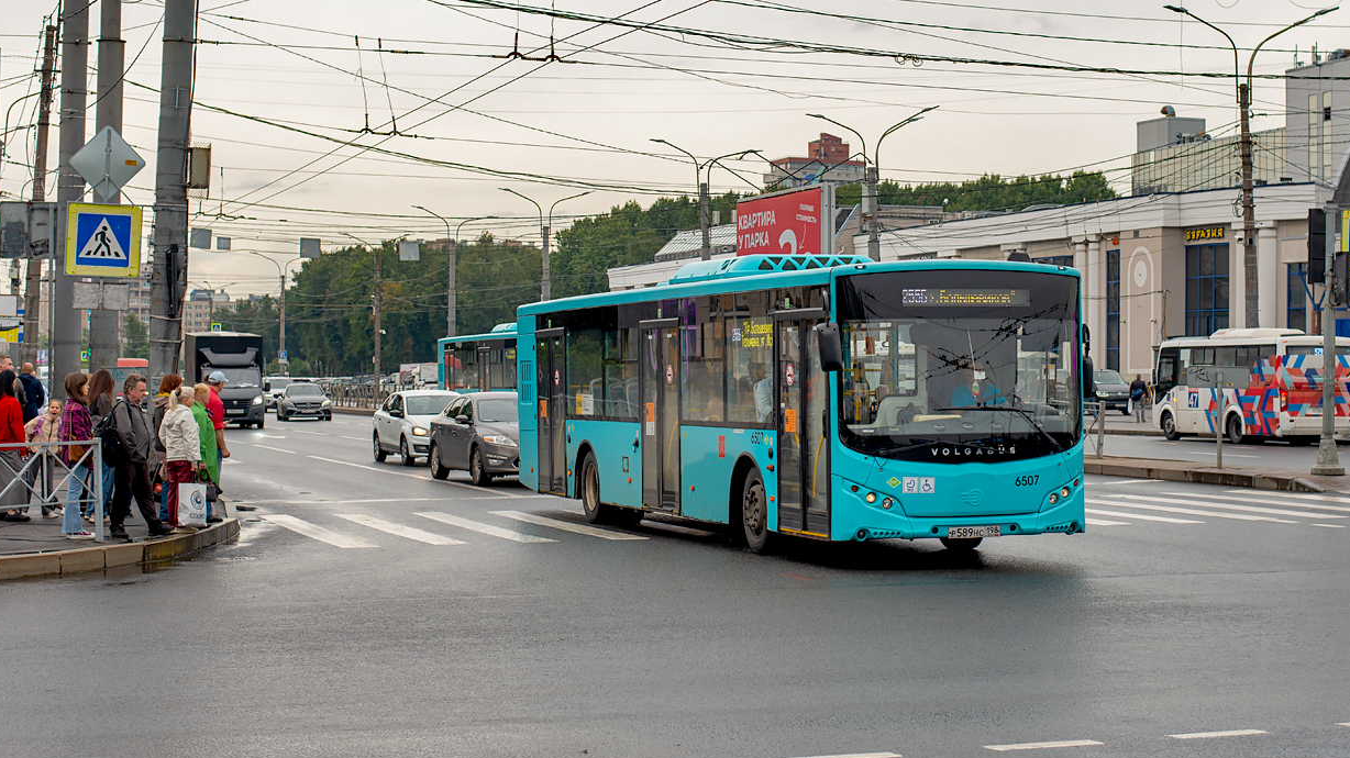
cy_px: 294
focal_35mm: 64
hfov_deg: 32.7
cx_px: 810
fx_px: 2290
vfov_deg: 18.8
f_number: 5.6
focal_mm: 50
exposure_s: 1/500
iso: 200
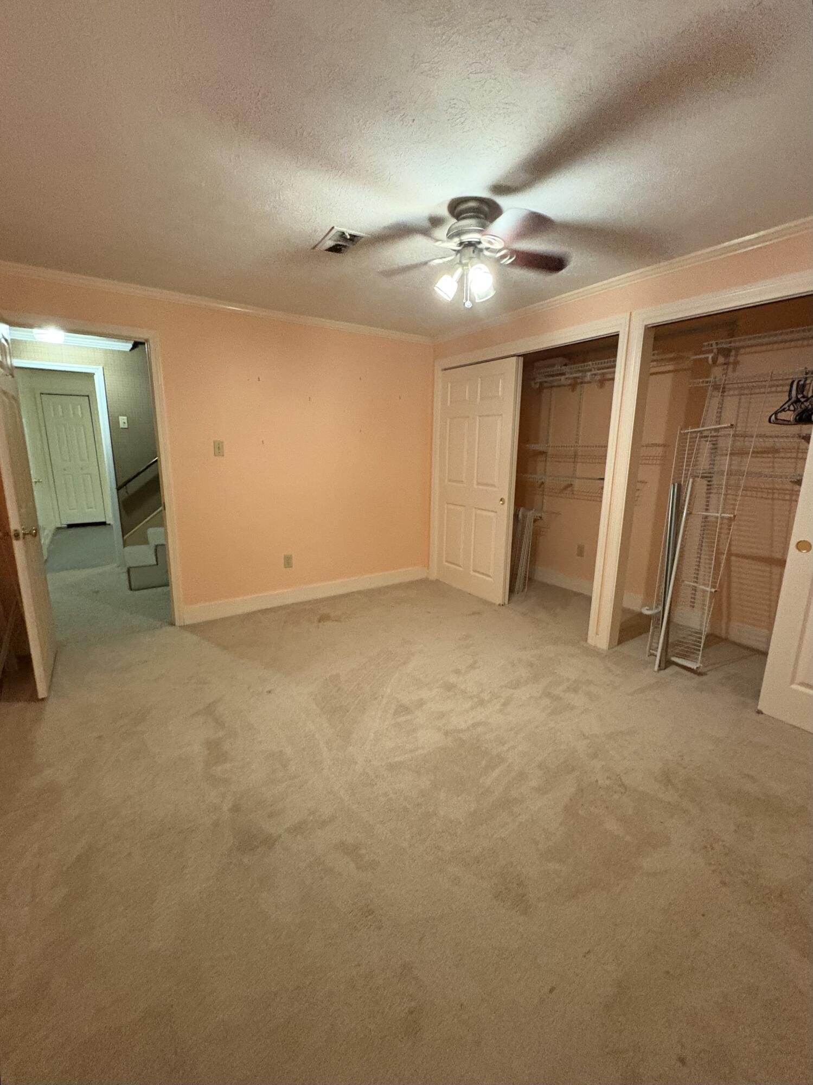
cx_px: 406
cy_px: 542
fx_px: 439
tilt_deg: -10.7
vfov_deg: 102.1
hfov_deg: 85.6
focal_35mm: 14
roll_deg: -2.8
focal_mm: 2.22
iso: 800
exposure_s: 1/60
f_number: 2.2
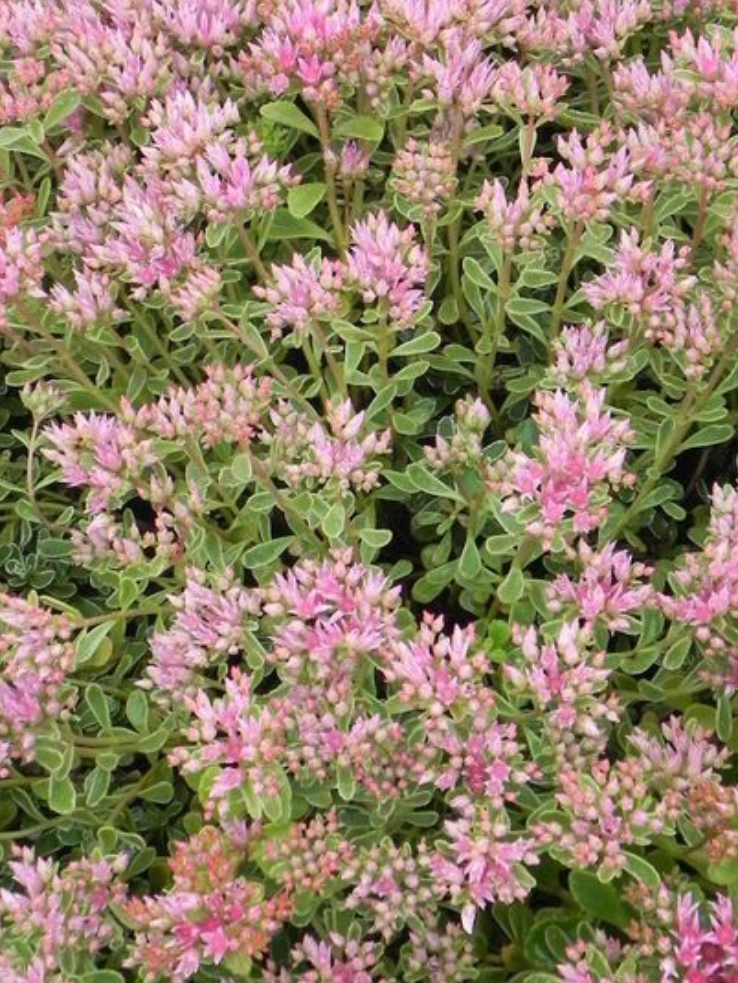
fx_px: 3184
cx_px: 453
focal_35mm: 112
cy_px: 517
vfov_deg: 17.6
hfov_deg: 13.2
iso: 160
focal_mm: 13.4
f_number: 5.6
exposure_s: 1/80
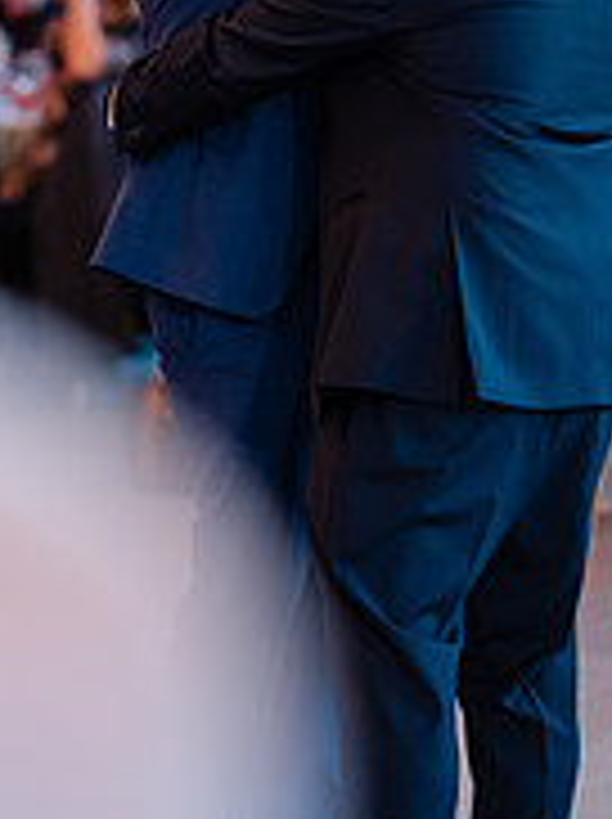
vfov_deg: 12.6
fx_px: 3686
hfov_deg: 9.5
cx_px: 362
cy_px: 202
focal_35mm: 156
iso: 800
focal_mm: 80
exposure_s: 1/160
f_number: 1.7
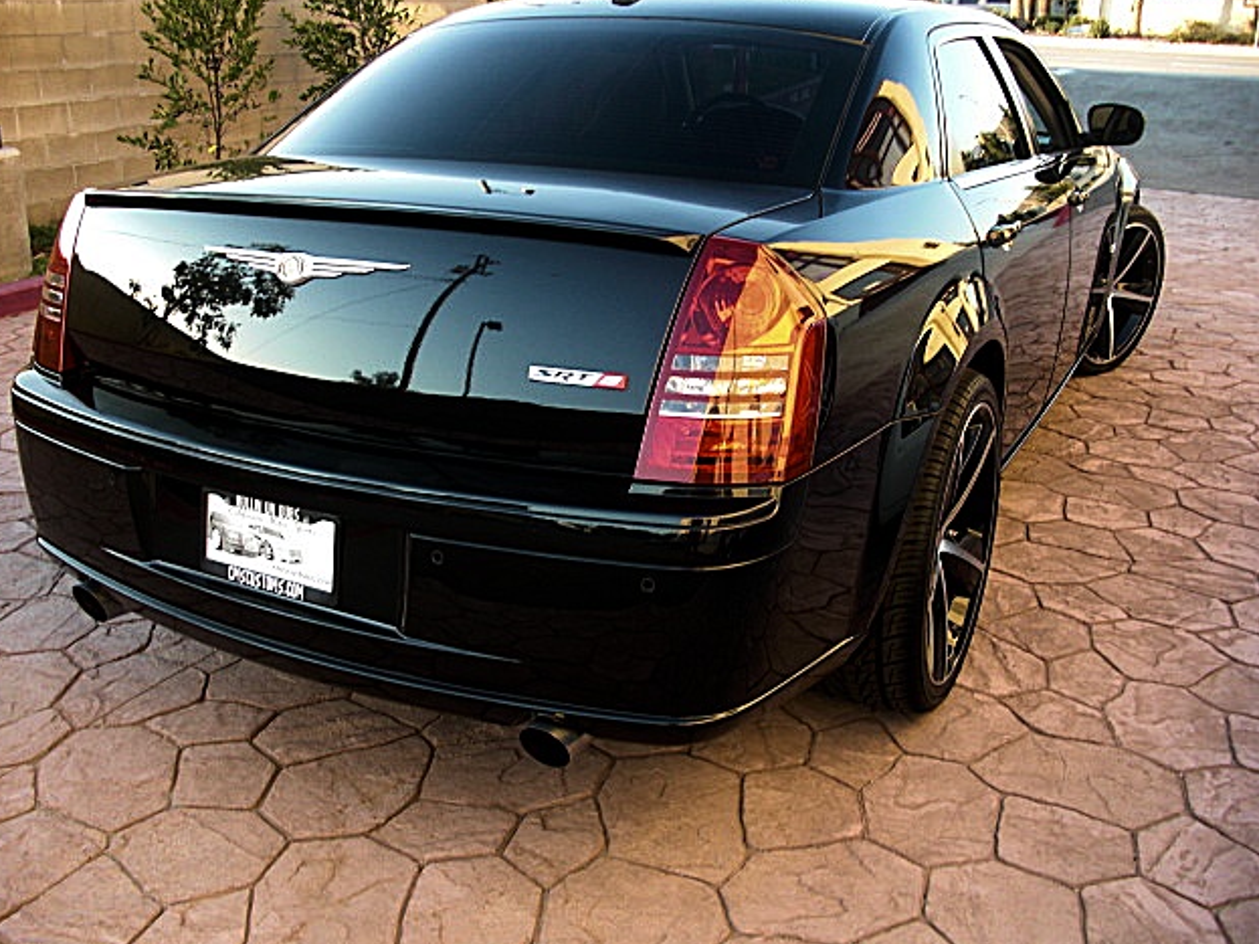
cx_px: 616
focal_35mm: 37
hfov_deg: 50.1
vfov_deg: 38.7
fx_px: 1345
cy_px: 473
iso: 100
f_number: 2.8
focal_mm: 6.3
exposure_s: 1/80
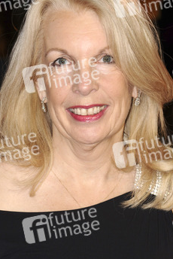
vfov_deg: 6.4
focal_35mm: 323
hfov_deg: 4.3
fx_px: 2320
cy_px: 113
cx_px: 83
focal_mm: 185
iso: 320
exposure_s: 1/320
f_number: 4.5
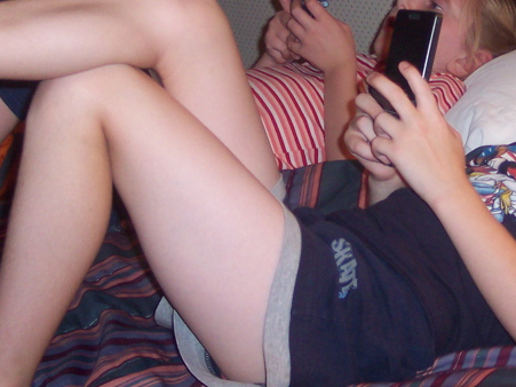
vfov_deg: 16.2
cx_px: 416
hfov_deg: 21.5
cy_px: 43
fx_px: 1341
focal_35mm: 90
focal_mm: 8
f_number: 2.8
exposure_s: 1/30
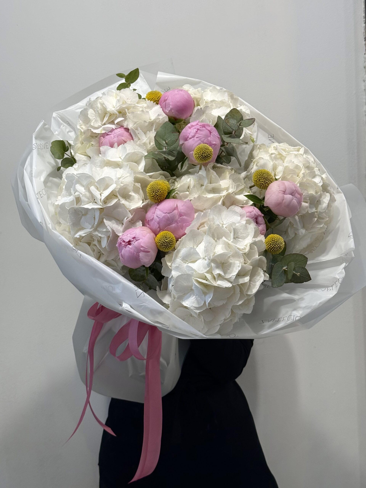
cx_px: 183
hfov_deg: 30.3
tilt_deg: -3.9
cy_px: 244
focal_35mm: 48
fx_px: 677
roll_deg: +3.8
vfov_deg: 39.7
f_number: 1.78
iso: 50
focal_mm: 6.76
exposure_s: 1/100
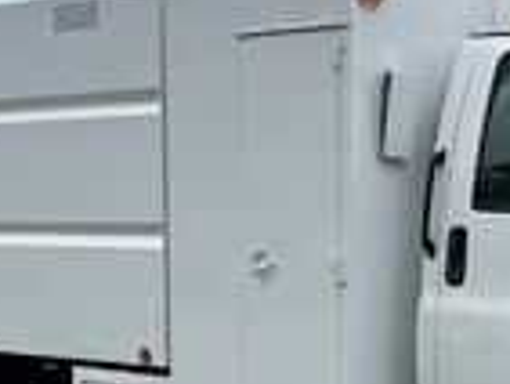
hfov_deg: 17.5
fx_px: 1607
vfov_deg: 13.3
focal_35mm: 109
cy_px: 442
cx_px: 550
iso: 80
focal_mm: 6.86
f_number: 1.78
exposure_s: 1/999
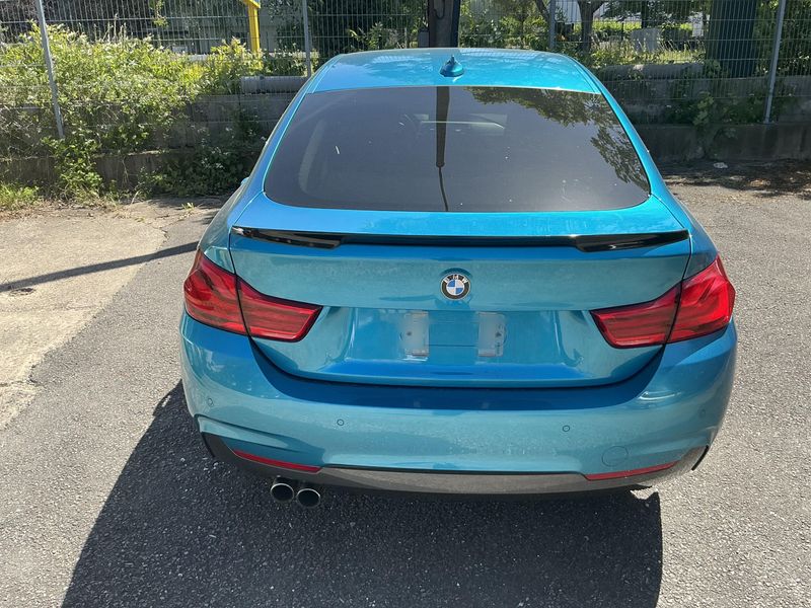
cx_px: 406
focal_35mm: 28
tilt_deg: -19.1
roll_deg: -0.6
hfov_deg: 63.4
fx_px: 656
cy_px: 304
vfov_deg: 49.7
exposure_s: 1/568
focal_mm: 3
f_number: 1.8
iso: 25
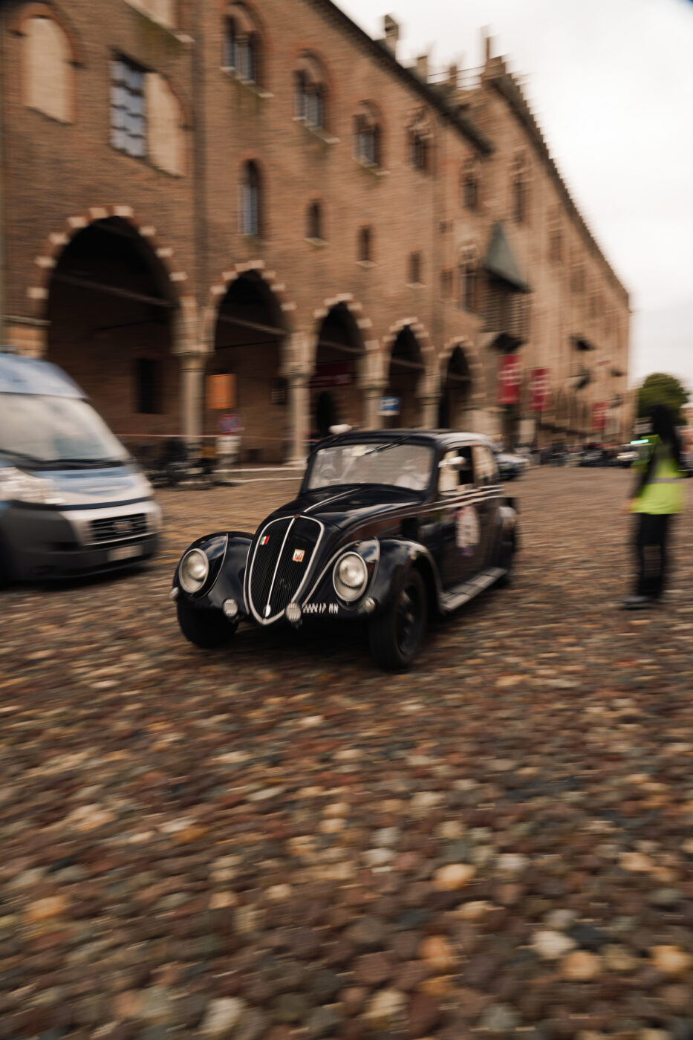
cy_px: 520
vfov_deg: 73.8
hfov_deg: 53.1
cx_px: 346
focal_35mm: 24
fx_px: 693
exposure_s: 1/40
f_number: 9
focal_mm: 24
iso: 100
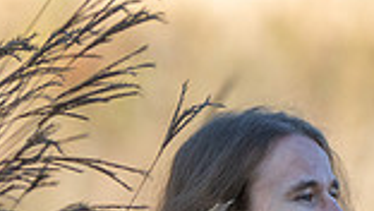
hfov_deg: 5.6
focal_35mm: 383
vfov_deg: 3.1
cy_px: 504
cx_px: 304
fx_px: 3801
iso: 80
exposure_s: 1/1000
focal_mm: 85
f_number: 1.6
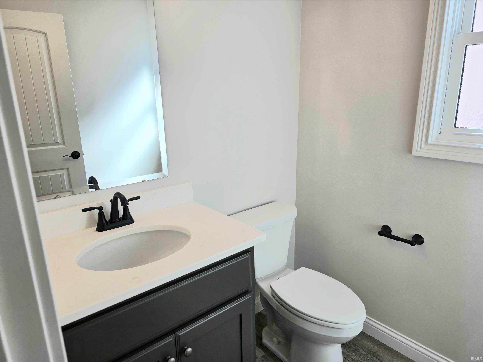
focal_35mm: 23
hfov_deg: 73.9
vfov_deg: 58.9
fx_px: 321
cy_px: 181
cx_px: 242
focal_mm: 6.3
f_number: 1.7
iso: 12
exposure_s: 1/127
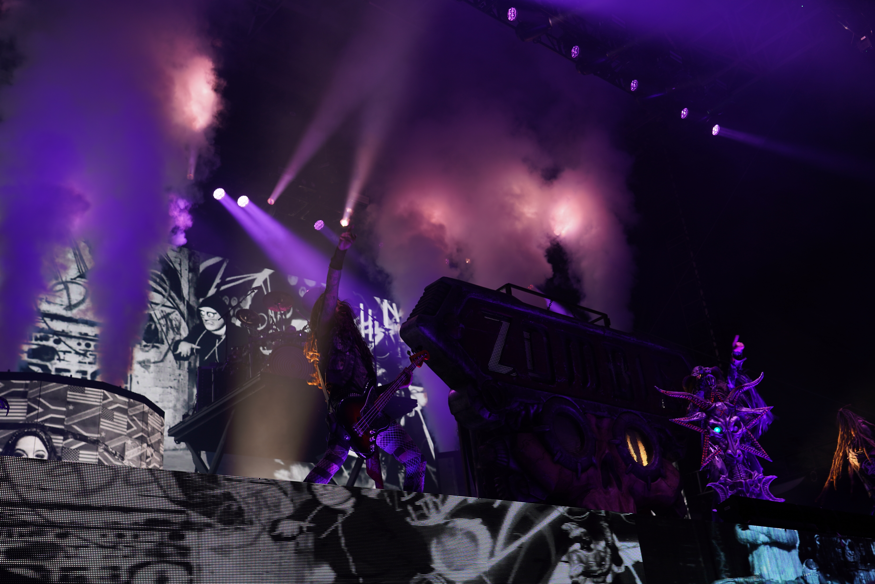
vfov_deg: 37.9
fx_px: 851
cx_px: 438
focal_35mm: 35
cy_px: 292
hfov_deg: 54.4
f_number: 5
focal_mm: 35
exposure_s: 1/60
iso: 100
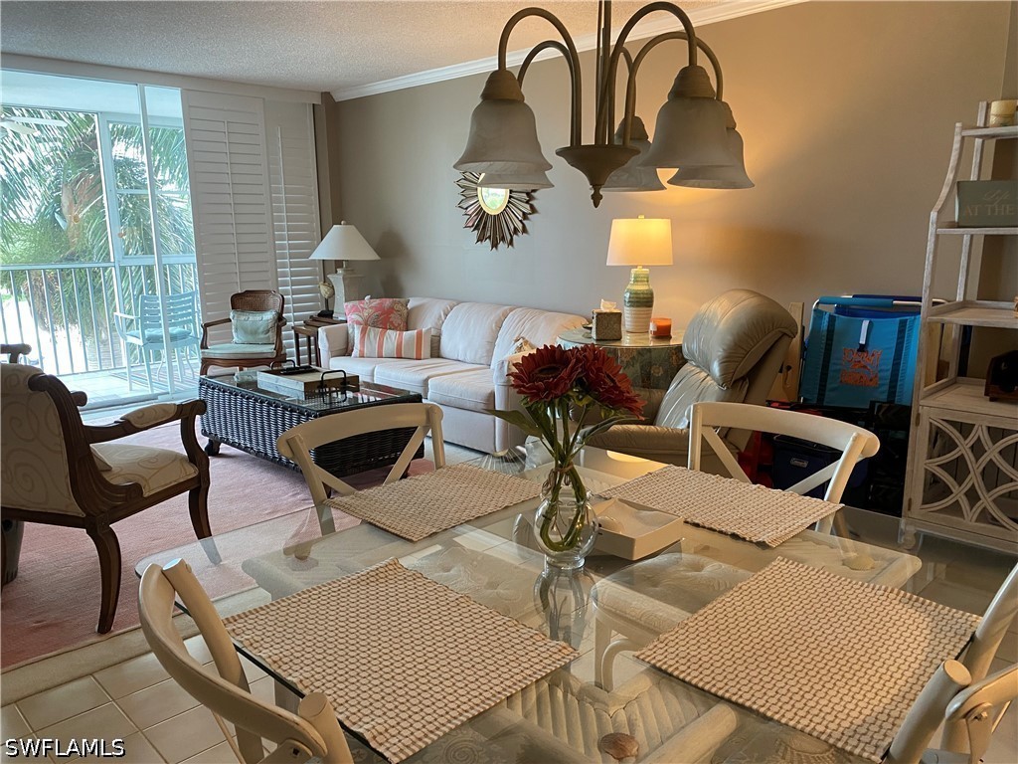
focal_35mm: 26
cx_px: 509
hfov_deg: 67.3
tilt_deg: -13.1
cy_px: 382
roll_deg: +0.6
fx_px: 765
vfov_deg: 53.1
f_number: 1.8
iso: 160
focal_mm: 4.25
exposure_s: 1/60
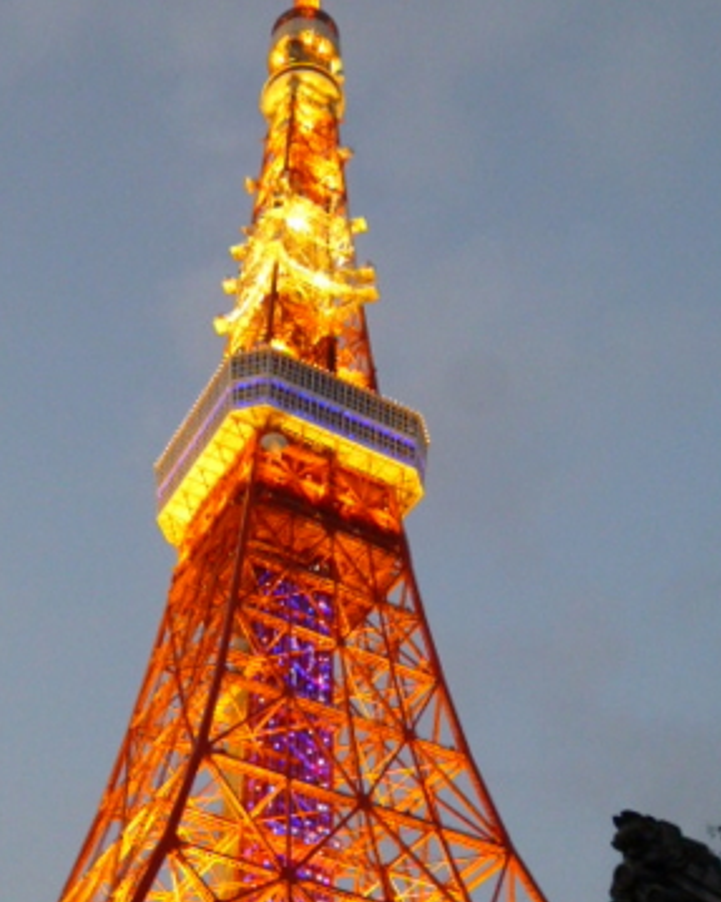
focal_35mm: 49
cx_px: 317
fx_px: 1308
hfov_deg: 30.8
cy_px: 553
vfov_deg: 37.9
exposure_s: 1/25
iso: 400
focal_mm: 5.2
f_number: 3.1
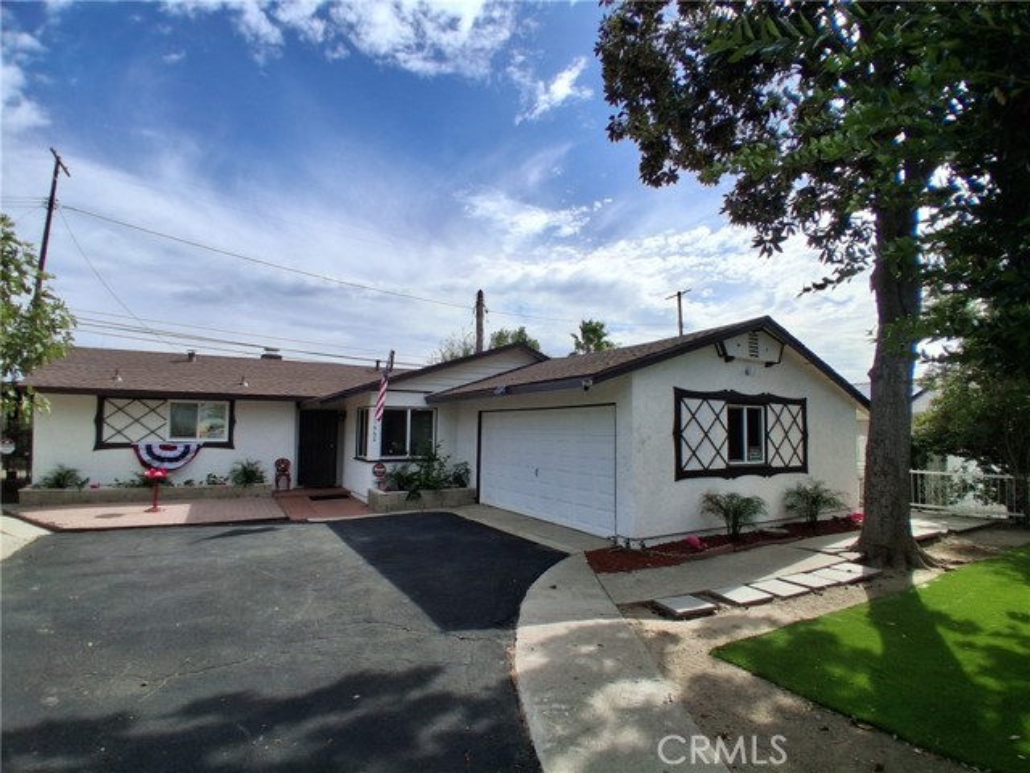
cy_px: 386
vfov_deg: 74.7
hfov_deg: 91.0
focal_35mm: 17
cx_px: 515
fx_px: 506
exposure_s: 1/3155
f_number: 2.2
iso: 50
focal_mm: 1.4
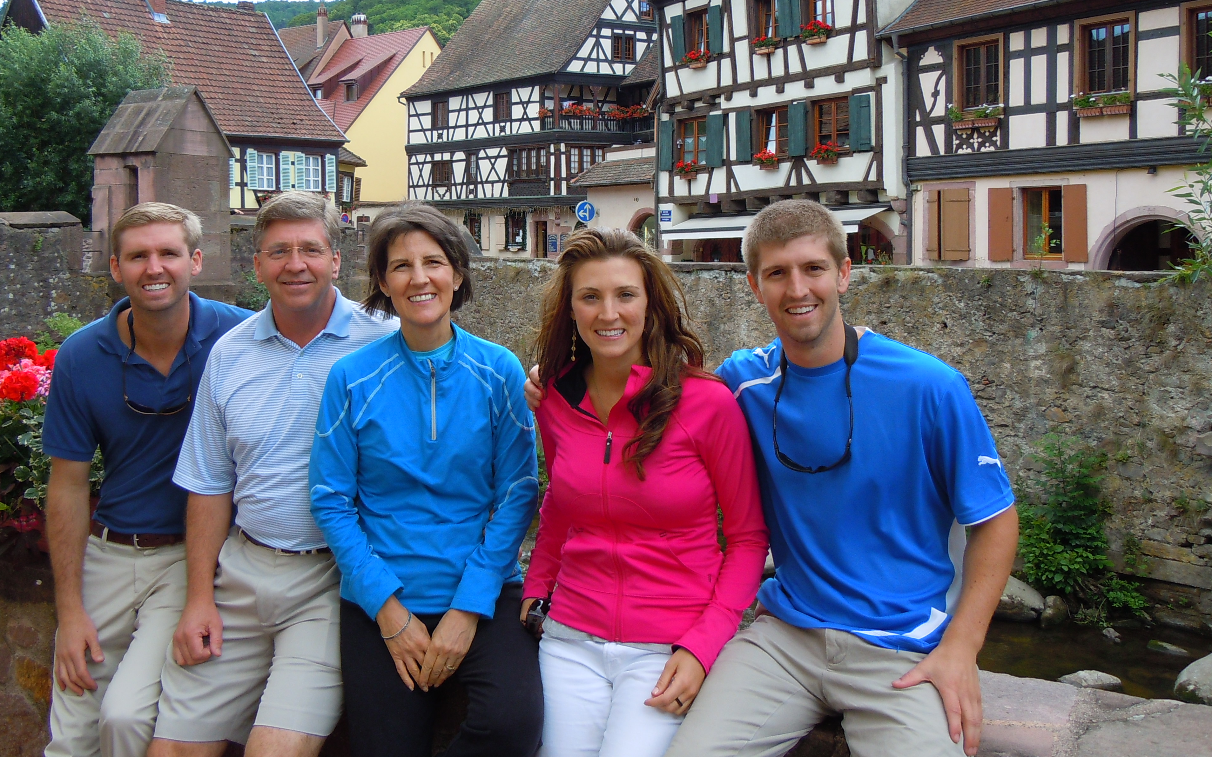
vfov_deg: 35.0
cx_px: 531
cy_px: 249
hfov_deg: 53.9
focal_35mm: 36
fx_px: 1189
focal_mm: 5.4
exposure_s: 1/200
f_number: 3.5
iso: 100
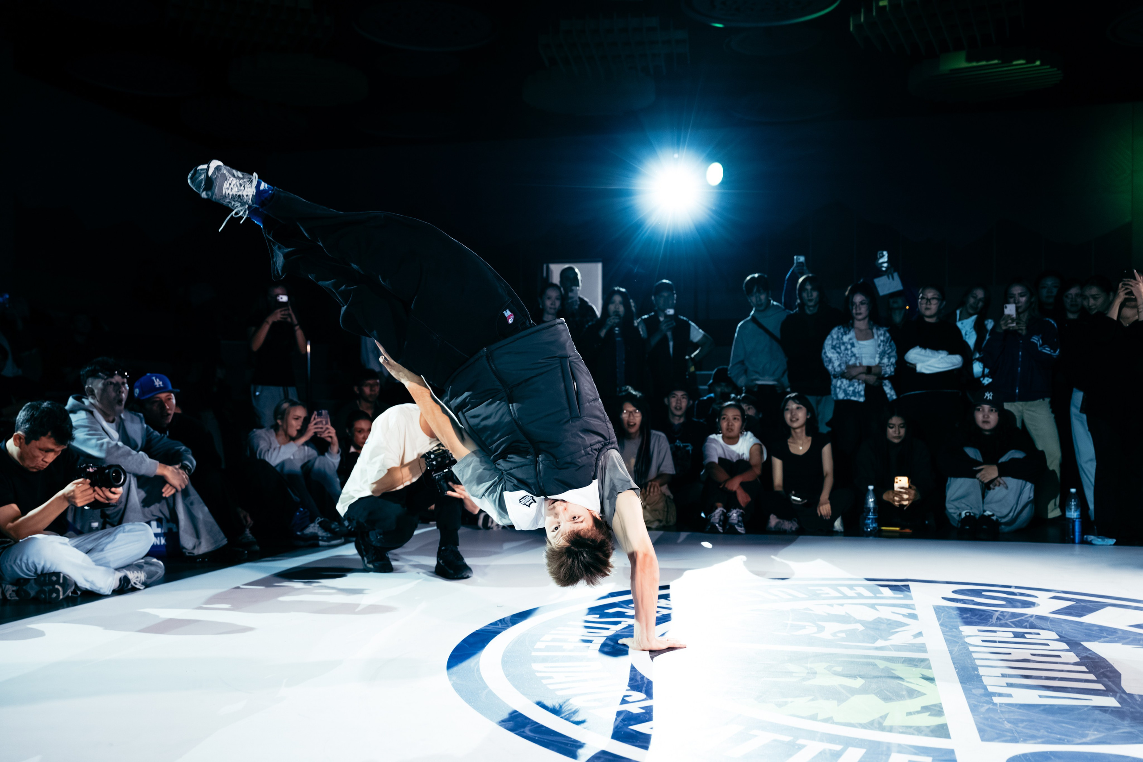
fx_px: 1111
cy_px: 381
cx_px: 572
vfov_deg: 37.9
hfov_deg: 54.4
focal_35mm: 35
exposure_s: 1/800
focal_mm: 35
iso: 3200
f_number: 2.8
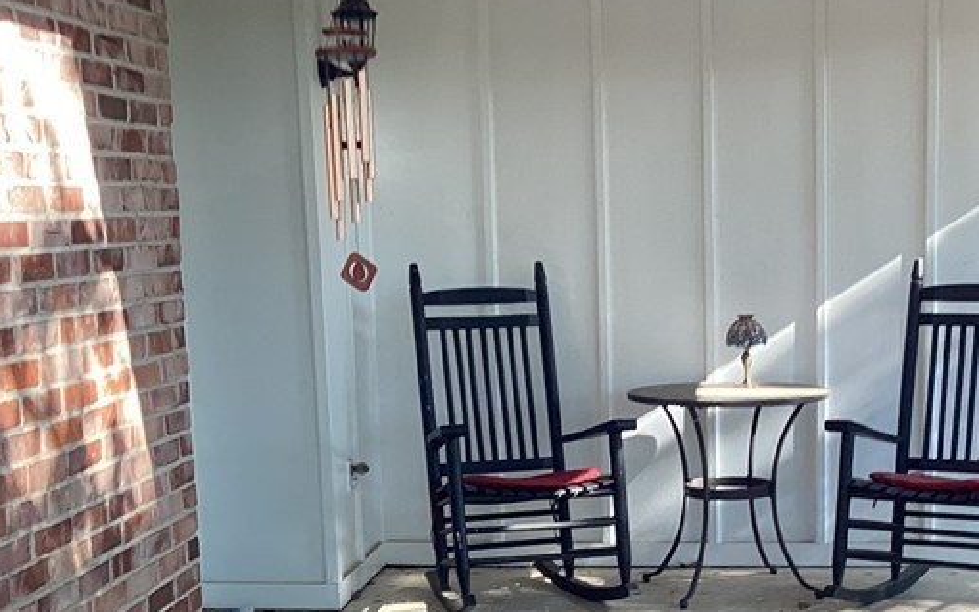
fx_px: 1761
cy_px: 468
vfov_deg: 19.6
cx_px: 687
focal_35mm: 66
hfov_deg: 30.7
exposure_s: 1/120
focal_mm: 3.3
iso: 50
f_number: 2.4
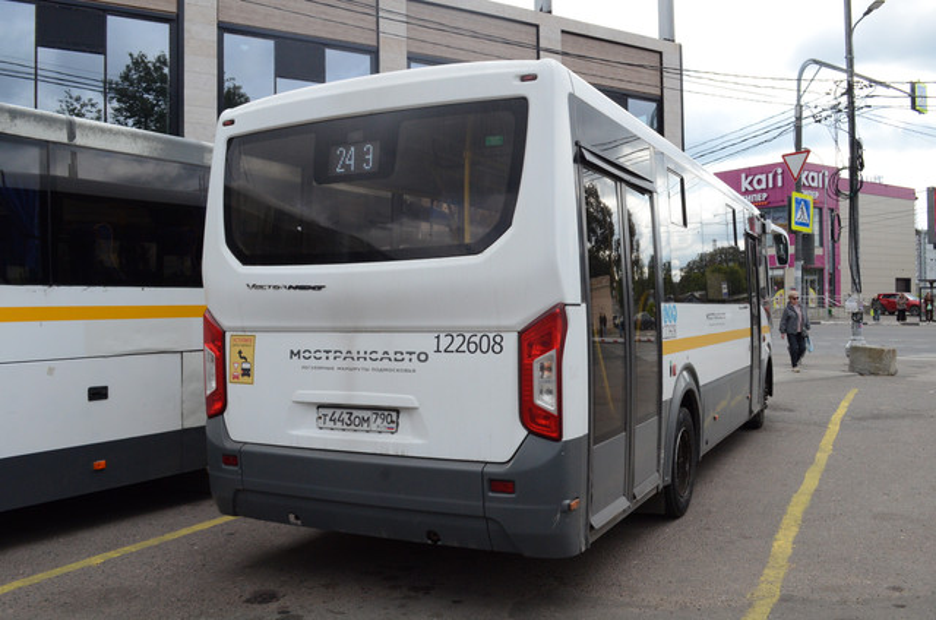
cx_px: 468
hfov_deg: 57.3
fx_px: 856
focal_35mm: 33
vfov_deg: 39.8
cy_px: 310
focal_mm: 22
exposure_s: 1/800
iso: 1100
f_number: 11
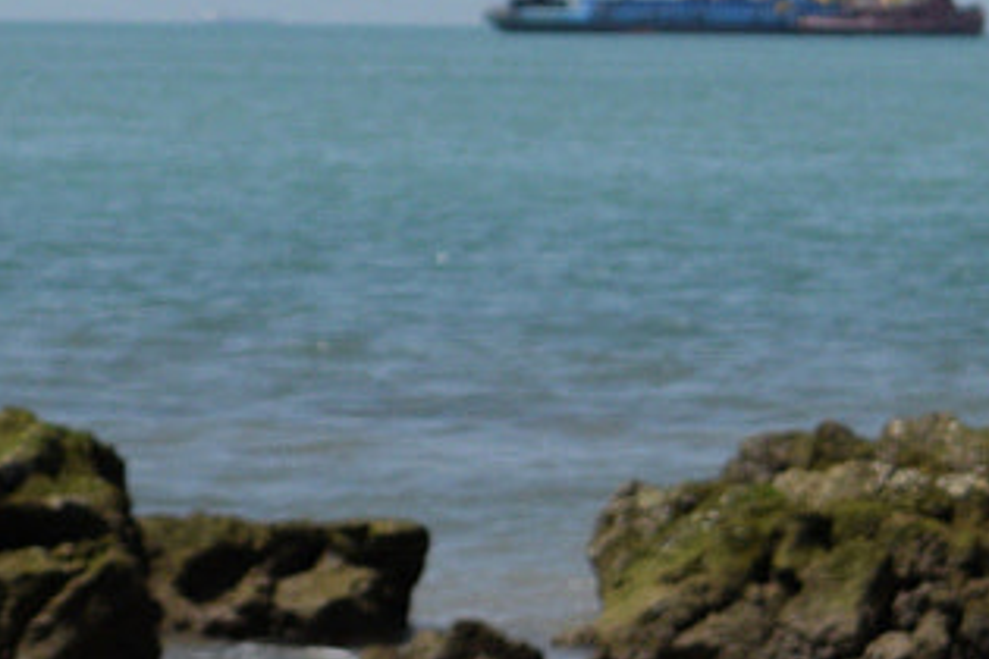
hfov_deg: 4.9
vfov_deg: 3.3
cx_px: 744
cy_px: -144
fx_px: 11497
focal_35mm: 419
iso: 400
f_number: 7.1
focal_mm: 55
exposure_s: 1/3200
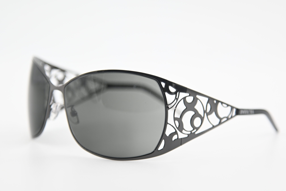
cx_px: 143
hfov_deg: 13.7
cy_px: 96
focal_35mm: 150
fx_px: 1192
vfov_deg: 9.1
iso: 400
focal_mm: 100
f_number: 4
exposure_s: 1/400
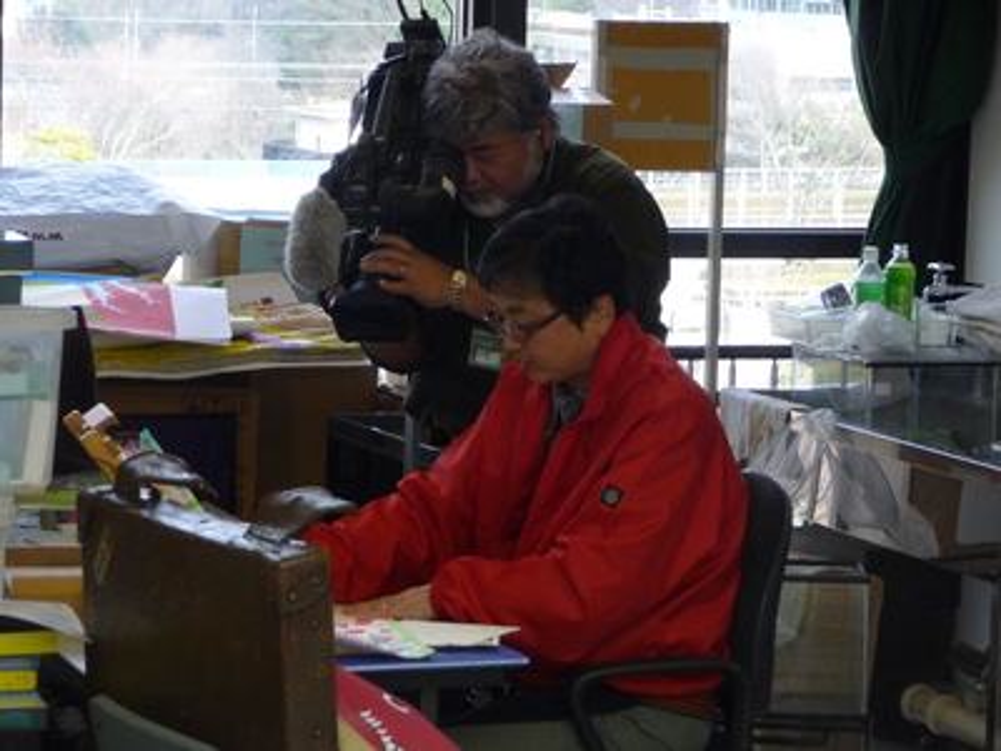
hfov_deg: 14.0
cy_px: 376
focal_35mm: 141
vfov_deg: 10.5
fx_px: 4077
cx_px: 500
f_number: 4.8
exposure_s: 1/40
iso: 400
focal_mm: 24.1
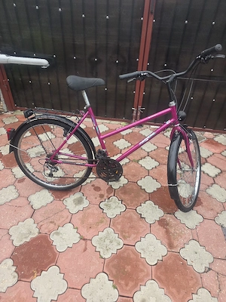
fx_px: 200
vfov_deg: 73.9
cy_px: 151
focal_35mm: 23
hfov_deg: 58.9
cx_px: 113
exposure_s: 1/370
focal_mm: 6.3
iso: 50
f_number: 1.7
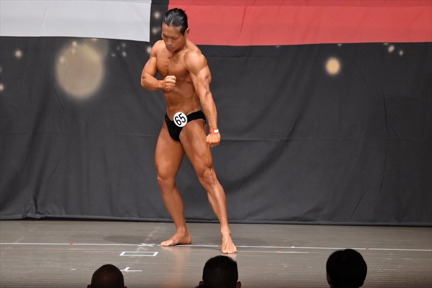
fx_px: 2699
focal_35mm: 225
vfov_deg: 6.1
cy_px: 144
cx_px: 216
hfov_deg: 9.2
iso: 6400
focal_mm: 150
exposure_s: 1/400
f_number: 5.6
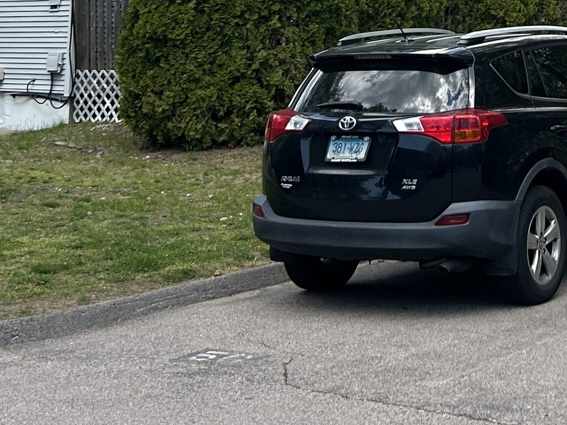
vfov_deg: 15.2
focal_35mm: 90
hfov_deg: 21.1
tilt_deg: +11.2
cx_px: 543
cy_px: -214
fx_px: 1475
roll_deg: +0.4
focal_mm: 5.7
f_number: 1.5
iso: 50
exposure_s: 1/3356
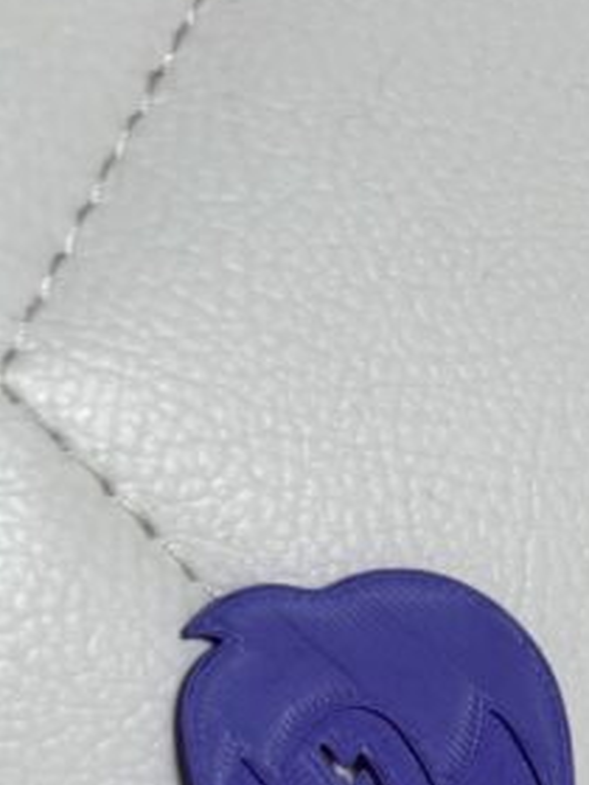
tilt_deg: -33.3
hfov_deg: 14.6
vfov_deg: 17.6
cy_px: 1304
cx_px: 850
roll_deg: -6.8
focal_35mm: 95
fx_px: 2155
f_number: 1.6
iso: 64
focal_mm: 5.96
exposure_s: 1/120
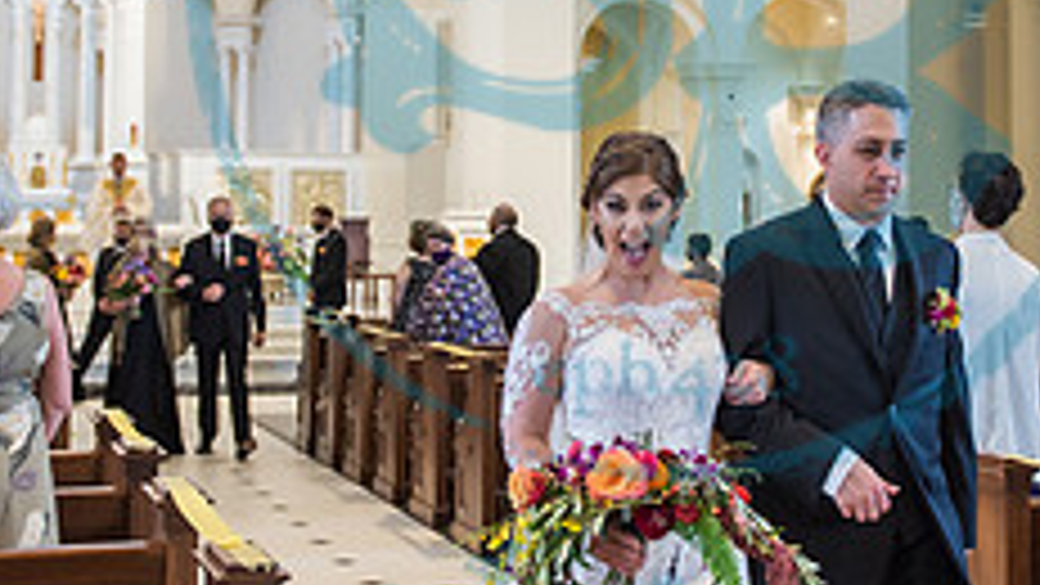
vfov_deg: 18.2
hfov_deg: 31.8
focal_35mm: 66
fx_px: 1820
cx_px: 623
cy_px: 159
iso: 1000
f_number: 2.8
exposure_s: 1/200
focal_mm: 24
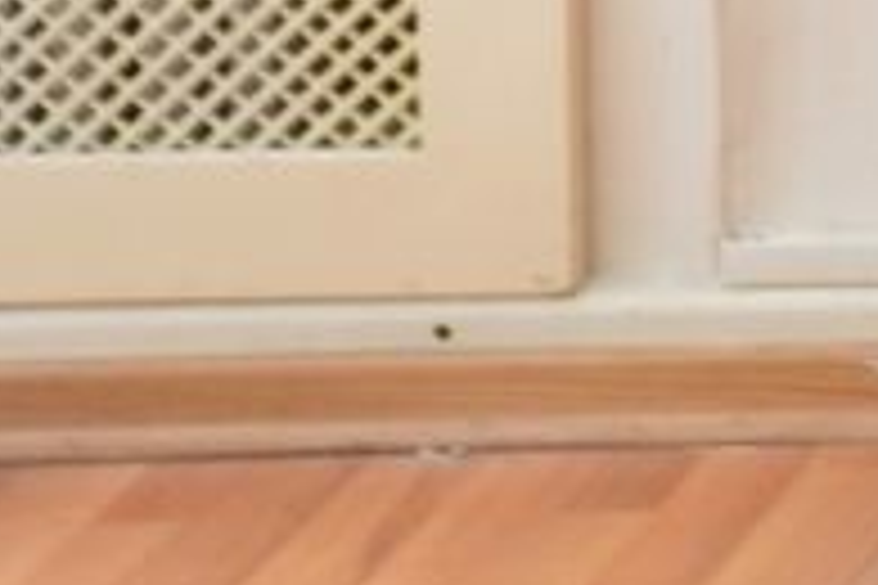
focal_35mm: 285
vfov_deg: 4.5
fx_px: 6950
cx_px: 3269
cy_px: -1530
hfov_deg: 6.2
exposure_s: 1/125
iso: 640
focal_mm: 37
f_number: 2.8
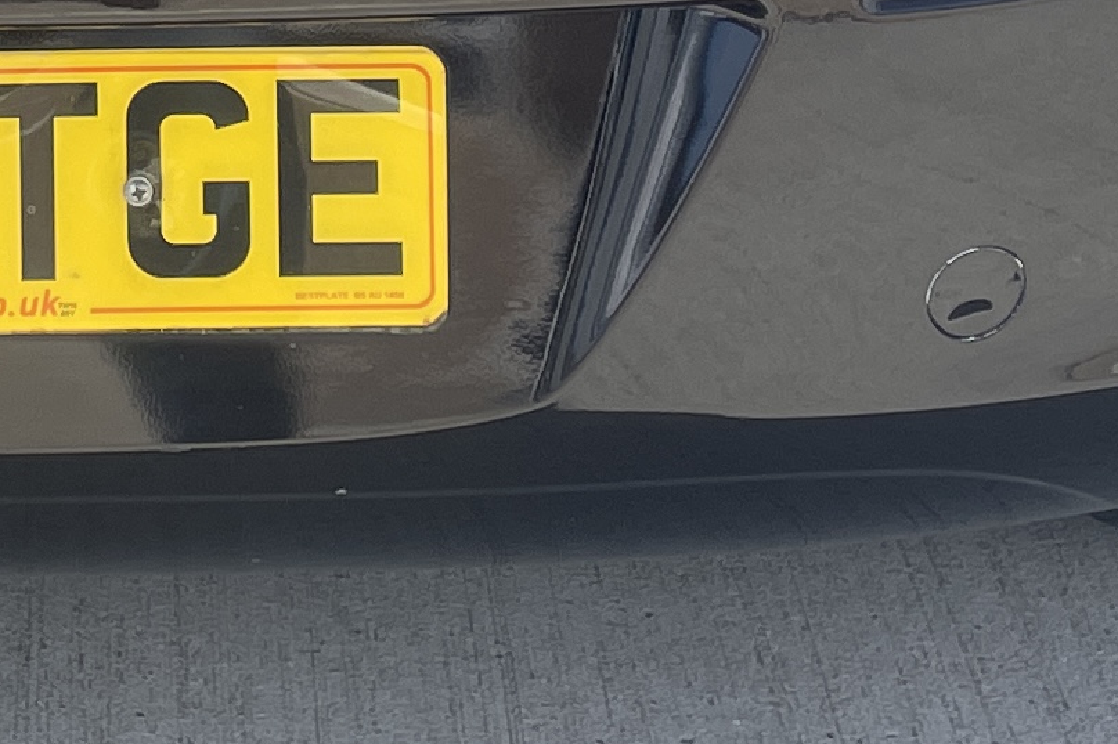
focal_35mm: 135
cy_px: -996
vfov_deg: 9.2
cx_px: -58
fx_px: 4191
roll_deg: +0.2
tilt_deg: -14.6
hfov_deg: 14.9
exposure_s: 1/888
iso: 32
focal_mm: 4.2
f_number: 1.6
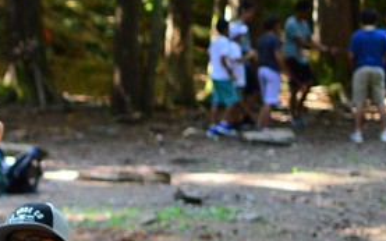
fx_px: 2081
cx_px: -311
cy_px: 325
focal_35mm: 198
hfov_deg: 10.0
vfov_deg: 6.6
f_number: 1.8
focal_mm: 35
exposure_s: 1/640
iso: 1600
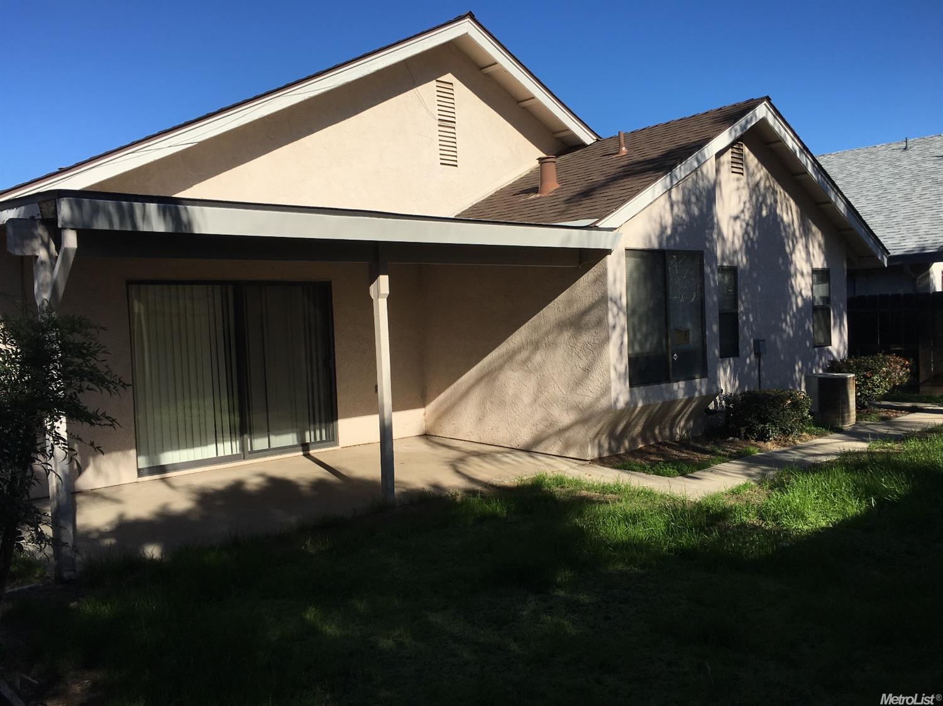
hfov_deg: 61.7
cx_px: 472
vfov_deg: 48.2
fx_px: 790
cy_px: 353
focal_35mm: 29
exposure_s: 1/2079
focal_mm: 4.15
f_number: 2.2
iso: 25
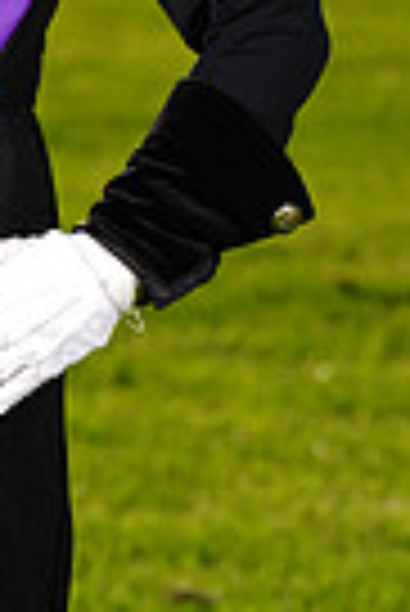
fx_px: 10155
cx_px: -185
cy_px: -189
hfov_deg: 2.3
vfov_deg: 3.4
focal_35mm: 596
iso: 125
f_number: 7.1
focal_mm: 180
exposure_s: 1/500
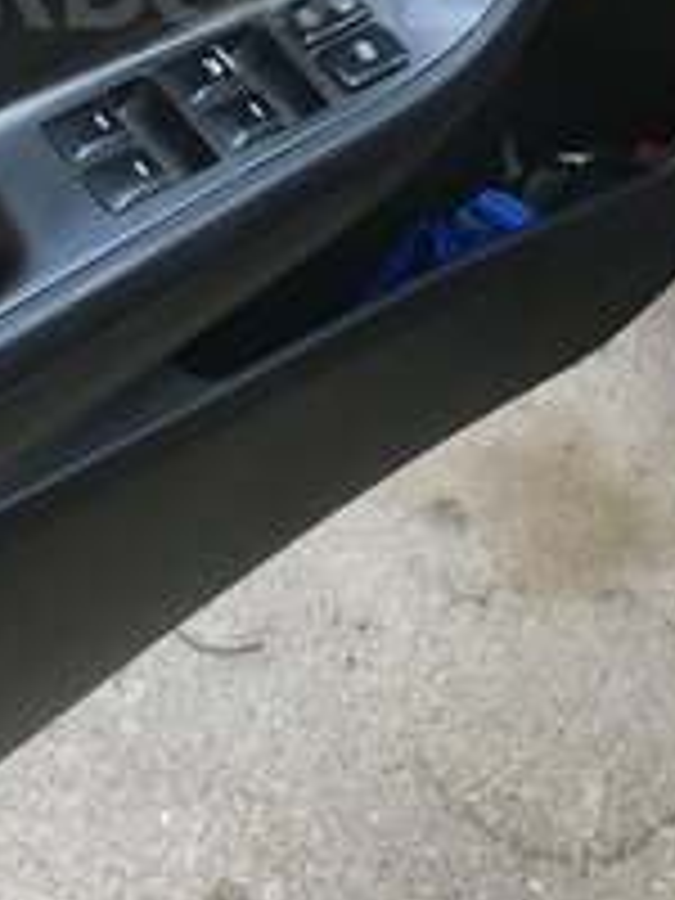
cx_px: 135
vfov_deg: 25.5
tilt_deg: -47.3
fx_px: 1872
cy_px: -22
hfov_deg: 20.2
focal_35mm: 72
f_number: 2.2
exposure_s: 1/33
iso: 25
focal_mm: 4.15
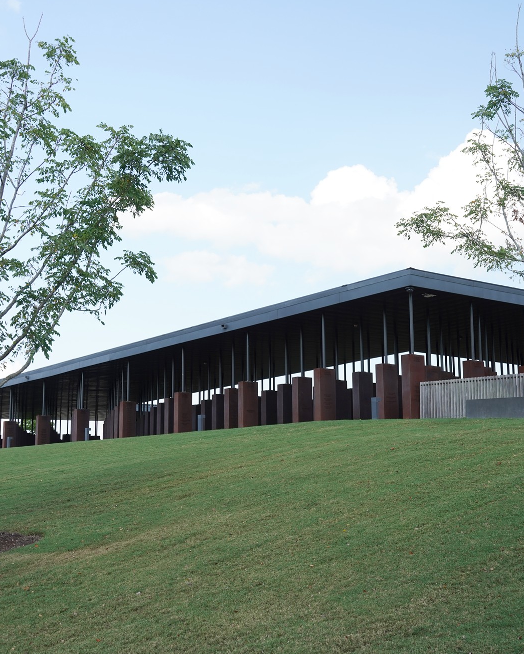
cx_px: 331
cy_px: 321
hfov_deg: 32.6
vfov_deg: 40.3
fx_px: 892
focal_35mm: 46
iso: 400
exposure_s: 1/100
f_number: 10
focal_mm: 32
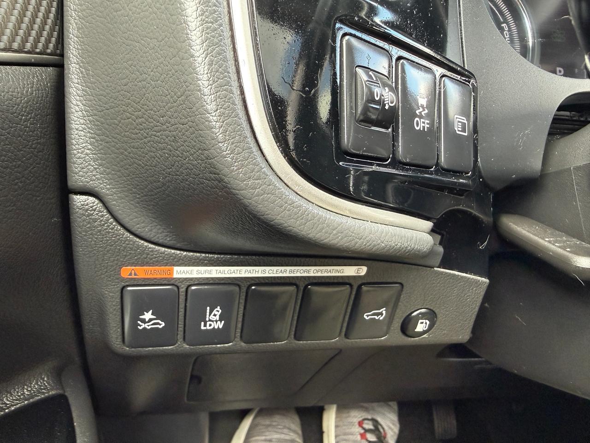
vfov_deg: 56.8
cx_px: 295
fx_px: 409
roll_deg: -7.3
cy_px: 222
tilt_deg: -22.2
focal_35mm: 24
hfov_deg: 71.6
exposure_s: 1/85
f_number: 2.2
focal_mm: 2.22
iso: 320
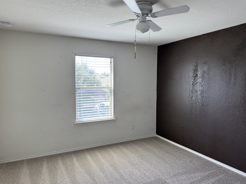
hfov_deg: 69.4
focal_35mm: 25
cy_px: 94
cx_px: 124
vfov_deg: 54.9
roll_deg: -0.9
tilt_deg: -4.7
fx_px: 178
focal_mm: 6.76
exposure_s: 1/121
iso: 100
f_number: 1.78
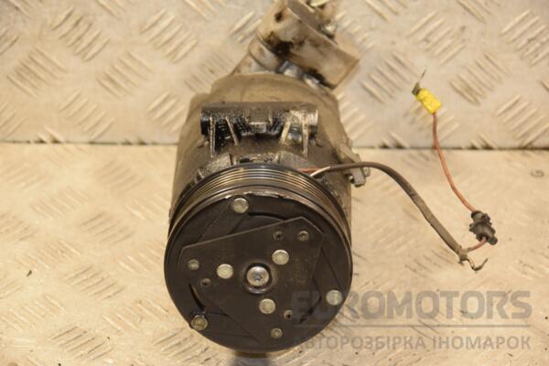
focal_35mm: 120
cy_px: 183
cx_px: 274
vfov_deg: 11.4
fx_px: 1830
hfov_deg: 17.1
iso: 800
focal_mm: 80
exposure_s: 1/100
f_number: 5.3
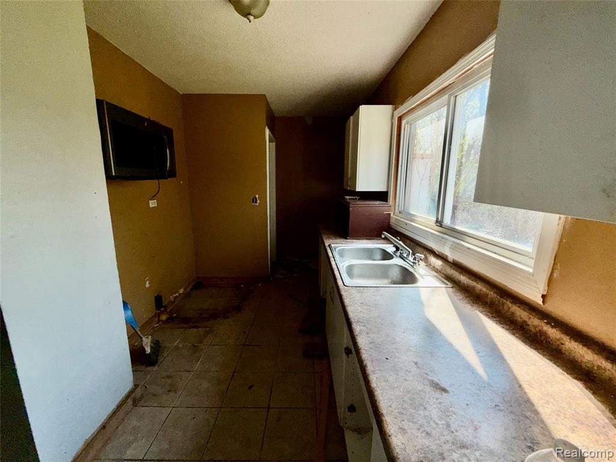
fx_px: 249
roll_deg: -1.4
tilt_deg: -11.3
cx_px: 308
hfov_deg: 102.1
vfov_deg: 85.7
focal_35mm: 14
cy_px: 231
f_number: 2.2
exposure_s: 1/188
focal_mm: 2.22
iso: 16
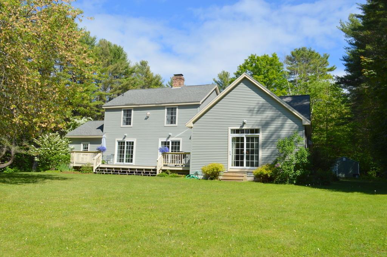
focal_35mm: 30
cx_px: 194
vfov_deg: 43.5
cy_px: 128
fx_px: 322
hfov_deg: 62.0
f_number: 8
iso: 100
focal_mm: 20
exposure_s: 1/250
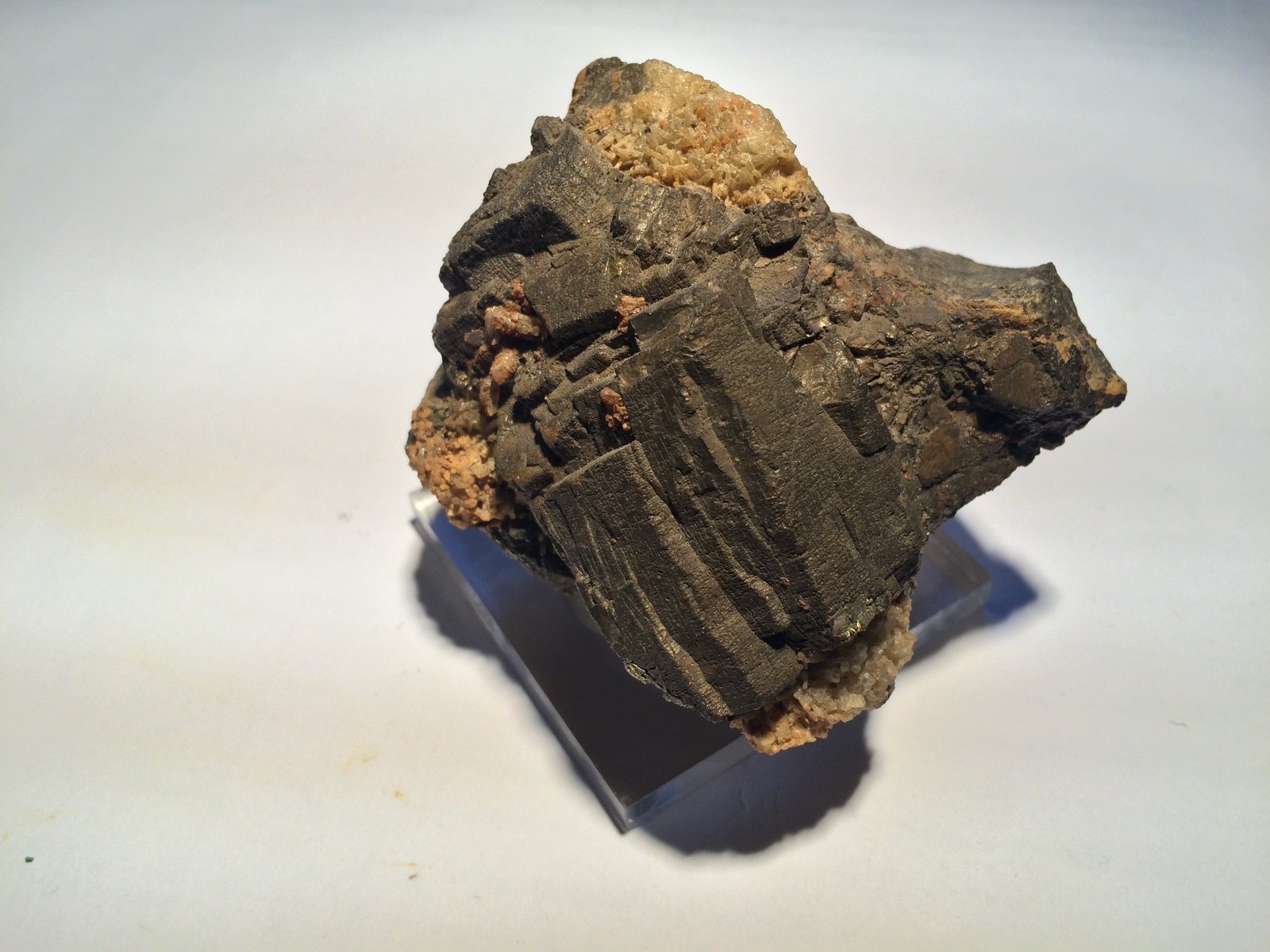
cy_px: 476
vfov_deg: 48.2
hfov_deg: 61.7
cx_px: 635
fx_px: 1064
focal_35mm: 29
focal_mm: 4.15
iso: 32
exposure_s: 1/120
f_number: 2.2
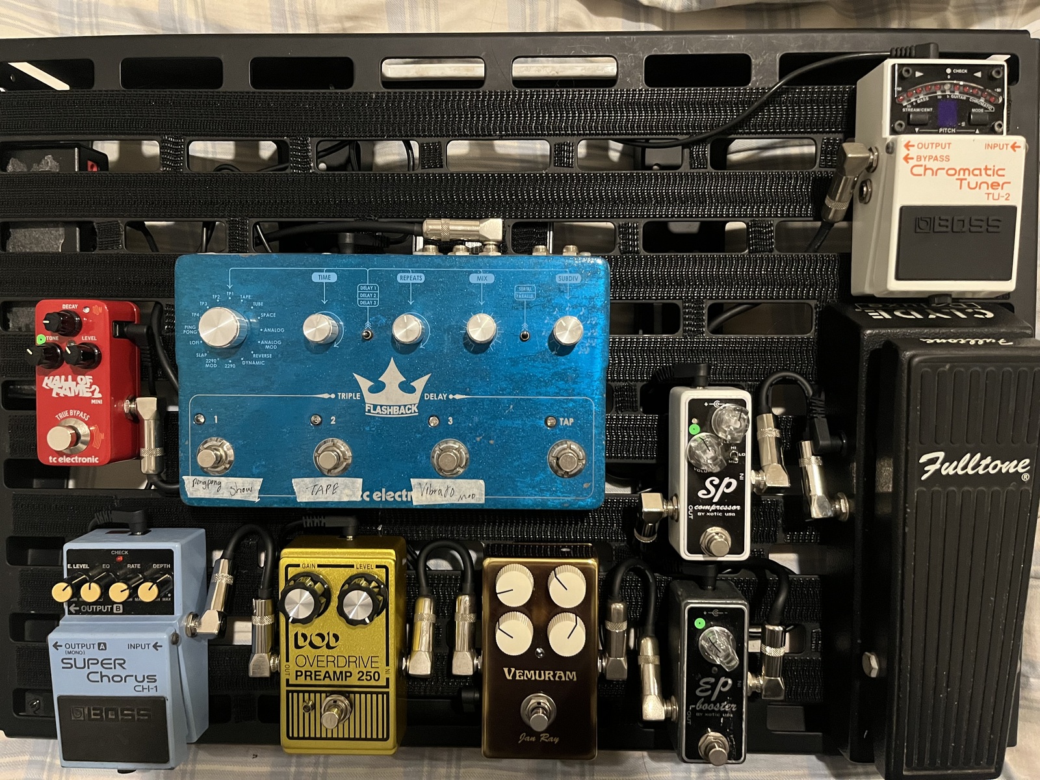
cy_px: 390
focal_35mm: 26
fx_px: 781
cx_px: 520
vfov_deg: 53.1
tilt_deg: -83.6
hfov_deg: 67.3
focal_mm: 5.1
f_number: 1.6
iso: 640
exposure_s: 1/33
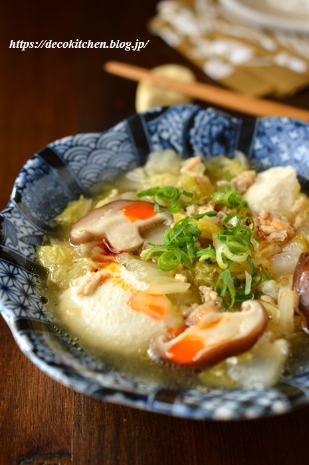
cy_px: 232
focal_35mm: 60
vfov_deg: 33.4
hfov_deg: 22.6
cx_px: 154
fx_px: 774
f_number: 4
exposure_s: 1/60
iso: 100
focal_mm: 40
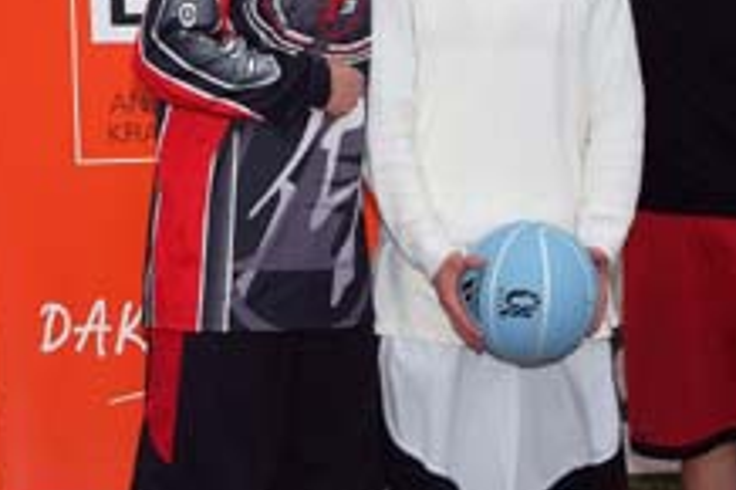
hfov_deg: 22.4
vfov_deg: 14.8
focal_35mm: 91
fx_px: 1859
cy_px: 51
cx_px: 415
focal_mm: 29
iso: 400
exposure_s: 1/125
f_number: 11
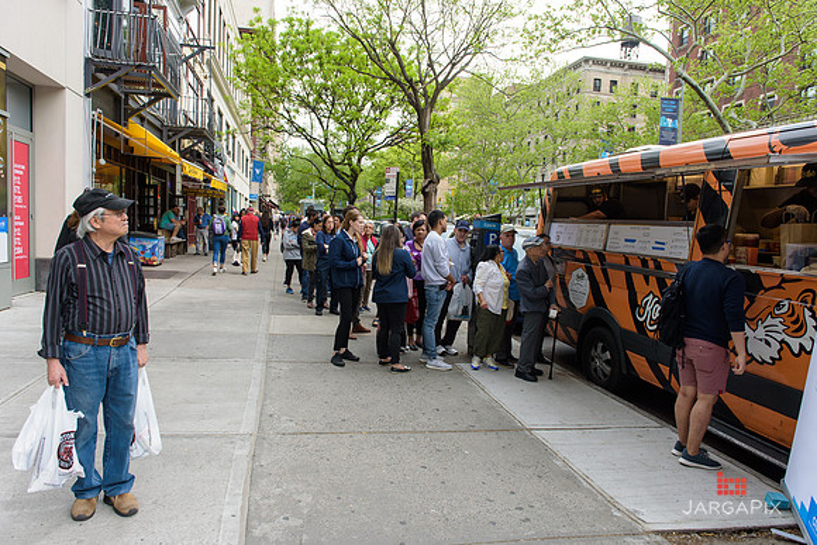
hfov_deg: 73.7
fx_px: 545
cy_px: 272
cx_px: 408
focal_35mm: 24
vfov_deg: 53.2
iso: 200
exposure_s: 1/250
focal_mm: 24
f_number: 5
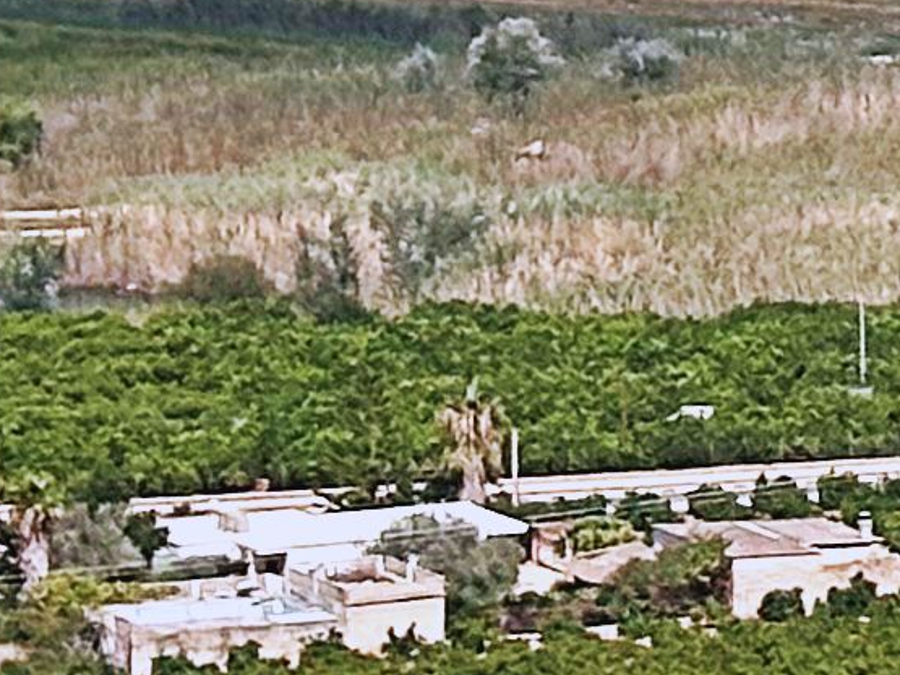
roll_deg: -0.6
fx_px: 9072
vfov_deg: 4.2
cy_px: -477
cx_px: 2755
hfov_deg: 5.3
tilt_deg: -2.9
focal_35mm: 349
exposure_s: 1/5882
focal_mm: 6.86
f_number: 1.78
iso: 64
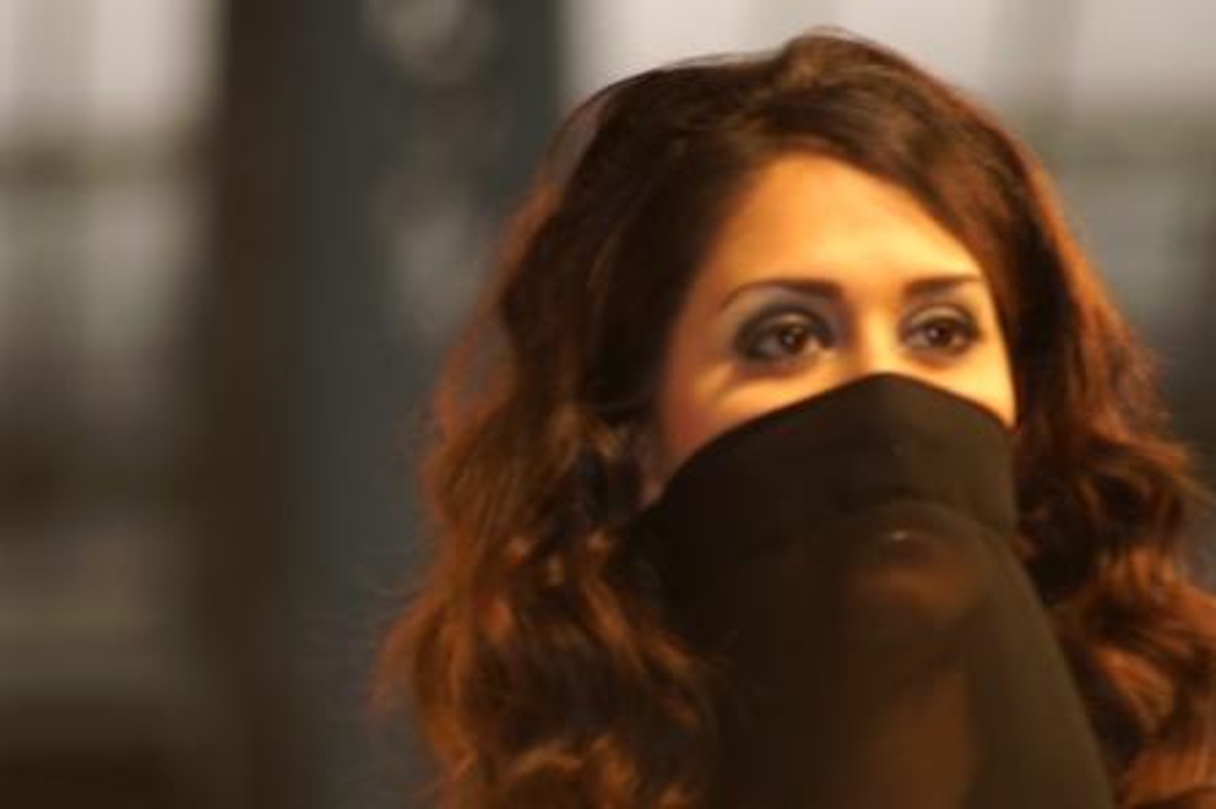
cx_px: 608
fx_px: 15188
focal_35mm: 450
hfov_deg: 4.6
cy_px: 404
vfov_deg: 3.1
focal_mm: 300
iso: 400
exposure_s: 1/125
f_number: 5.6
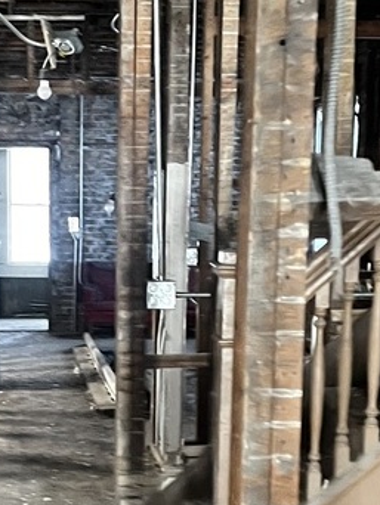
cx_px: 106
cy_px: 394
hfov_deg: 17.9
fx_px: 1199
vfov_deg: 23.5
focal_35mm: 82
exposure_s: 1/47
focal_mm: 5.1
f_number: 1.6
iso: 500
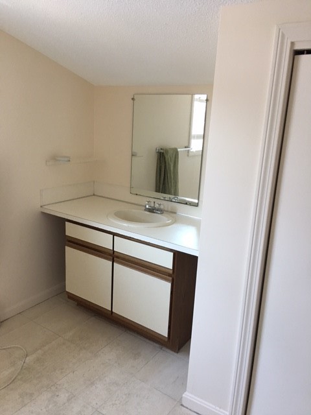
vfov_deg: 61.7
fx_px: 347
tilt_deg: -12.9
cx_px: 156
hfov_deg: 48.2
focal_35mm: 29
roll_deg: -2.4
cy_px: 208
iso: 64
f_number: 2.2
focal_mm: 4.15
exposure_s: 1/15
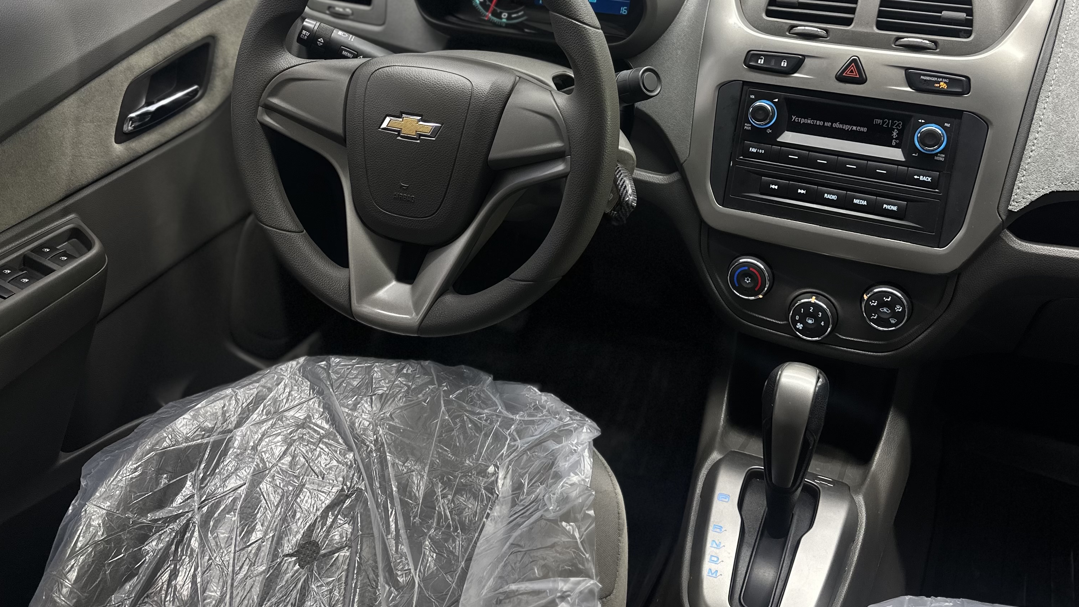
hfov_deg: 56.6
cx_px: 540
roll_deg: +1.2
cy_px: 149
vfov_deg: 33.0
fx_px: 1001
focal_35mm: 35
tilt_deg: -27.7
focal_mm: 6.86
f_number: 1.78
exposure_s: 1/100
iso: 64
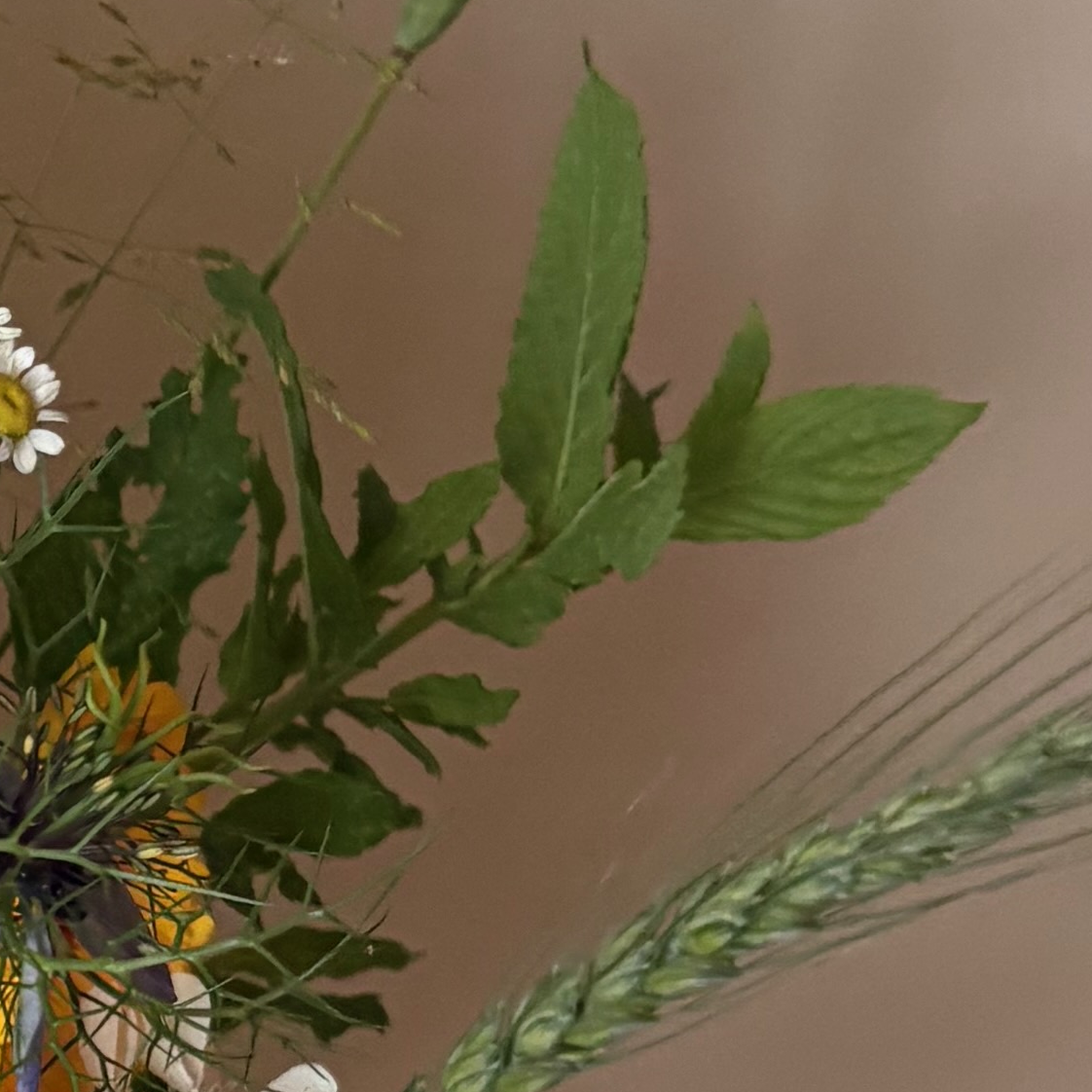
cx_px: -727
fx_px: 4176
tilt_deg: -15.8
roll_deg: +0.9
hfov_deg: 13.7
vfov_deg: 14.8
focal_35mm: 117
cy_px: 857
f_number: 1.6
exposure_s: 1/60
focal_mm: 5.96
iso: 200
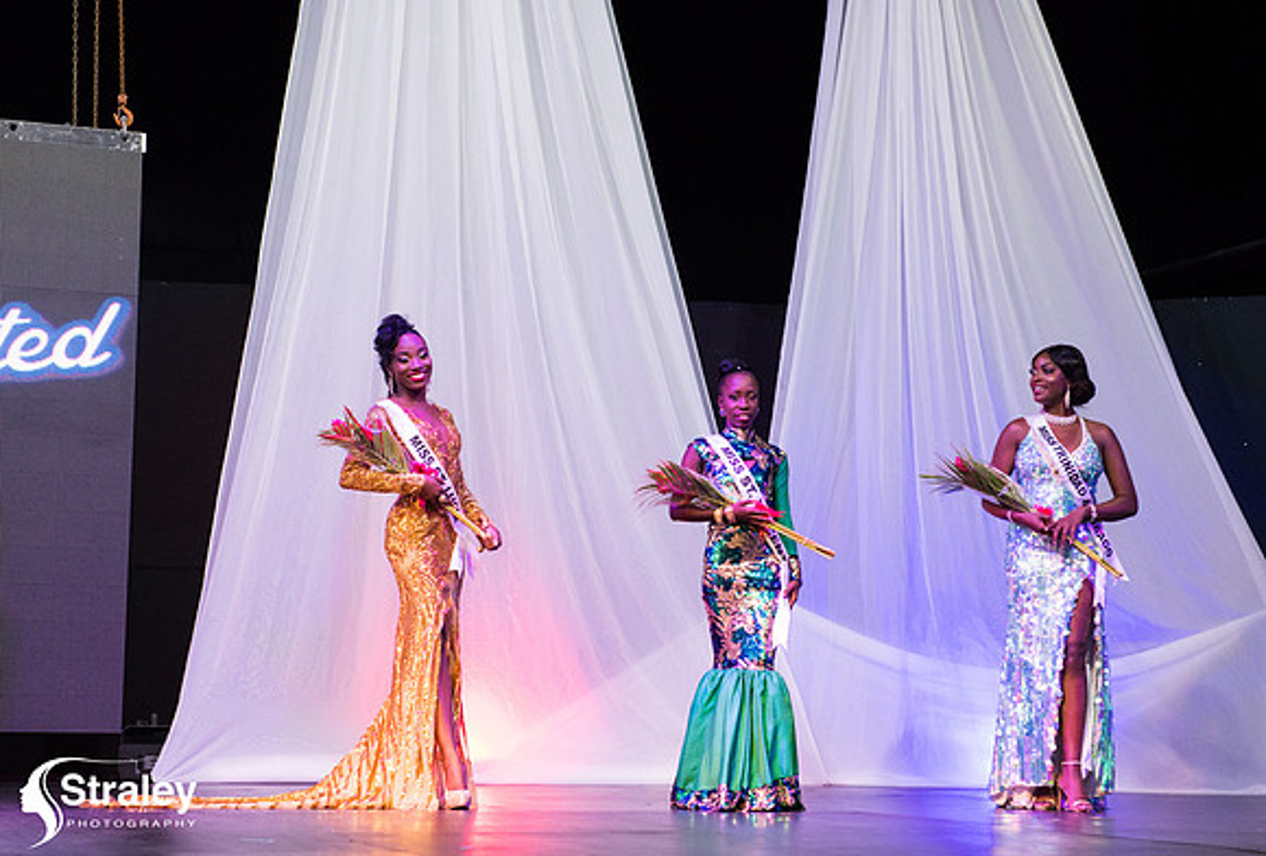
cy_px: 469
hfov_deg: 25.2
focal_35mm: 80
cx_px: 654
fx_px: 2826
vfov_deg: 17.2
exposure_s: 1/160
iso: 4000
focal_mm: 62
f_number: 5
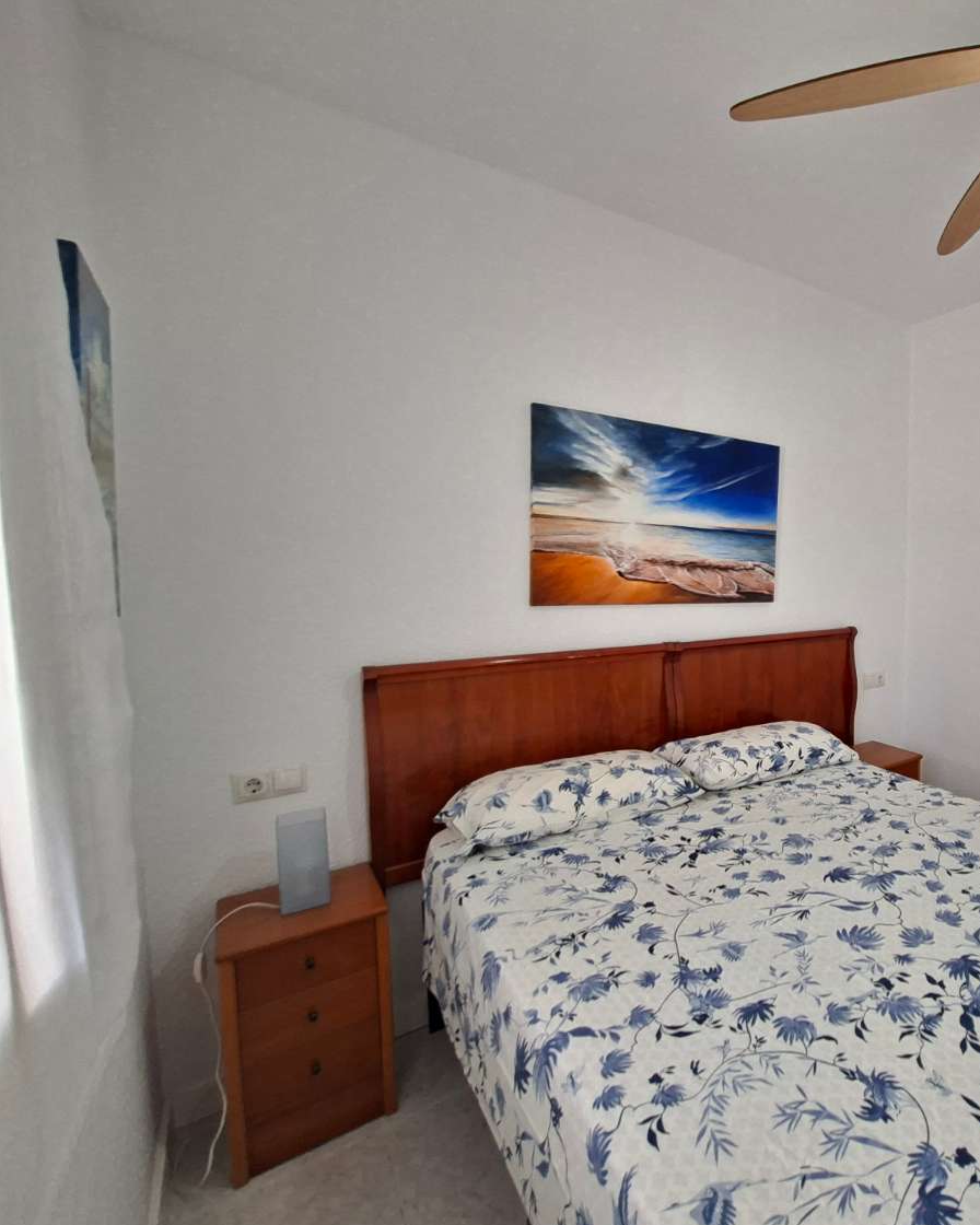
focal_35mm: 17
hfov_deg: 69.5
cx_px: 784
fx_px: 616
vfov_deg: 89.6
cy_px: 614
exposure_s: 1/33
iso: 160
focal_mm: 1.74
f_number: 2.2
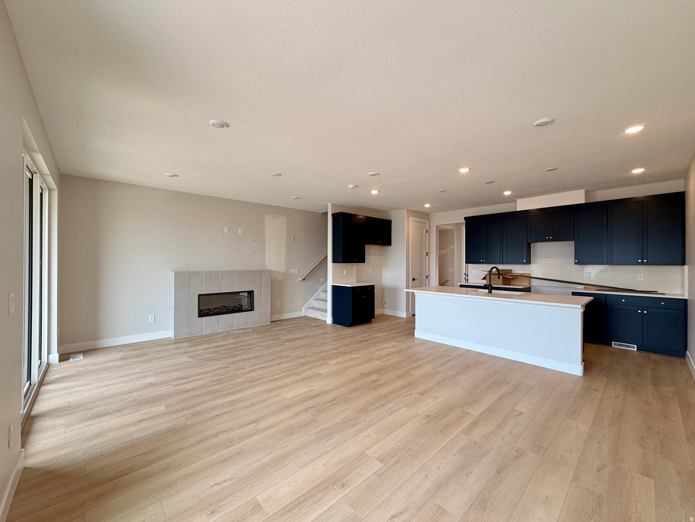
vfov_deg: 85.7
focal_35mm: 14
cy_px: 261
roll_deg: +0.1
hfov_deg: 102.1
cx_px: 348
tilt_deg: -0.6
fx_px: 281
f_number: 2.2
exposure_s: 1/120
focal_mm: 2.22
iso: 64
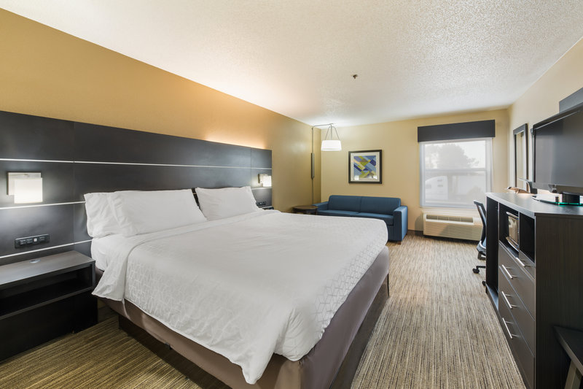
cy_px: 194
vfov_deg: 81.2
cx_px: 292
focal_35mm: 14
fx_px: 227
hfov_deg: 104.3
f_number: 8
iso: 400
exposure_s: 1.3
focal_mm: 14
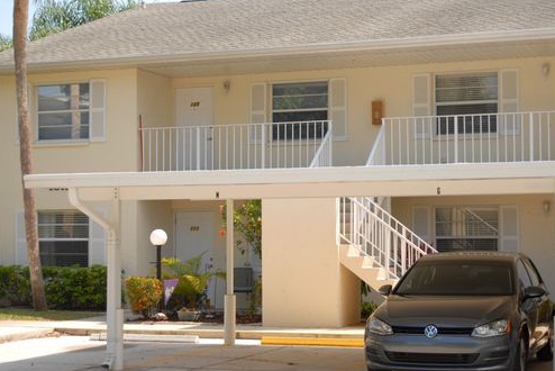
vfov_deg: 16.4
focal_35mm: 84
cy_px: 186
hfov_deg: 24.3
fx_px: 1288
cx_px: 275
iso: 200
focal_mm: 55
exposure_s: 1/350
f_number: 5.6
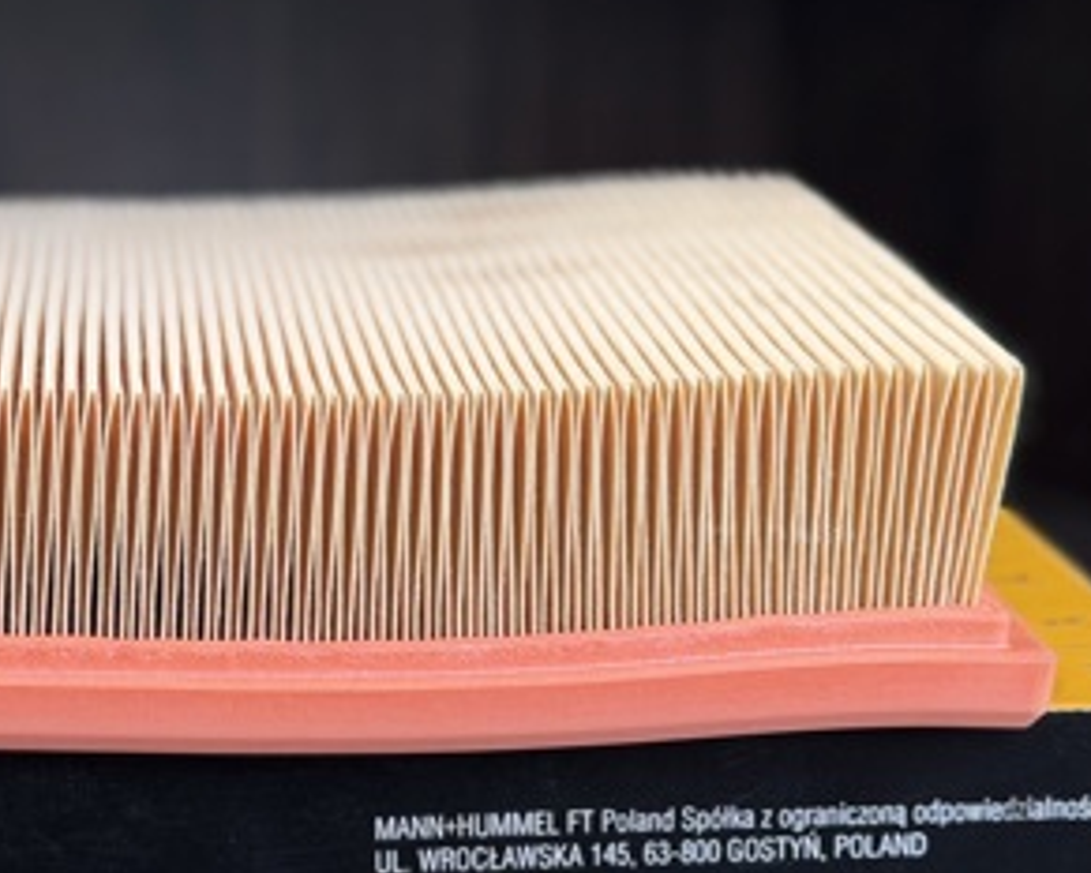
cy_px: 541
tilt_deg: -14.1
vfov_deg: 14.9
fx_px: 3327
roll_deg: +0.9
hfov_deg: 18.3
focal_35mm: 103
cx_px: 127
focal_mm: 6.76
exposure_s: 1/121
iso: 80
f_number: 1.78
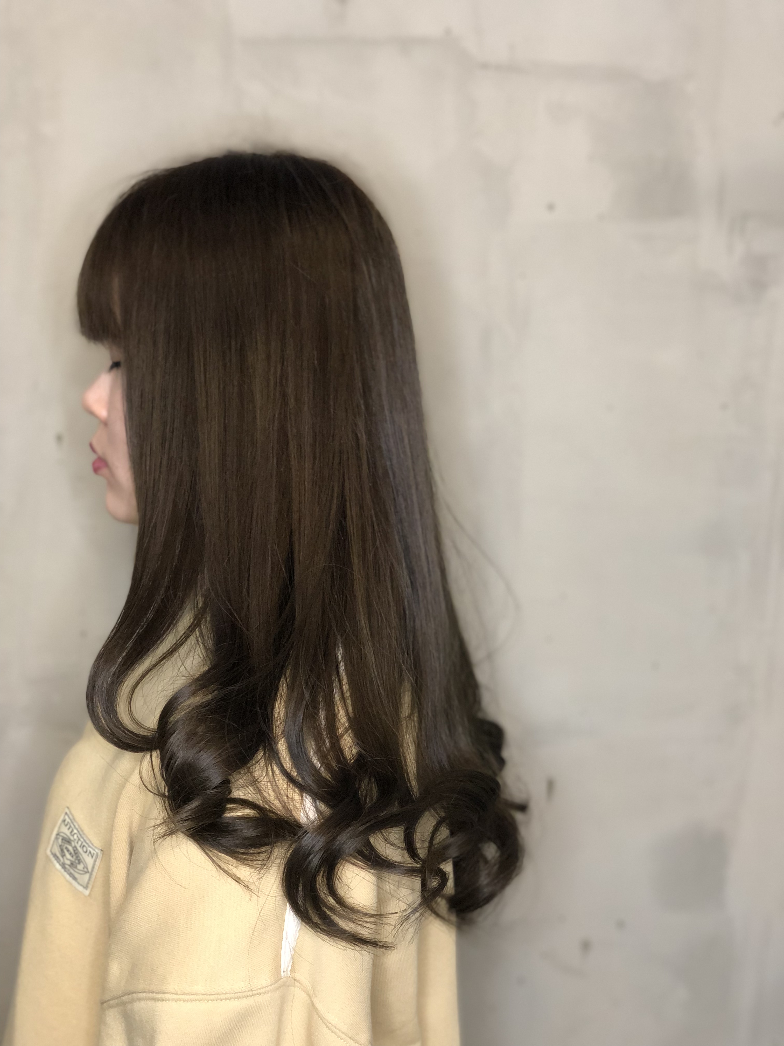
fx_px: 1570
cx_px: 392
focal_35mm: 52
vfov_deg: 36.8
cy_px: 523
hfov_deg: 28.0
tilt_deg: -9.4
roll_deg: -2.9
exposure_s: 1/33
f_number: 2.4
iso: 125
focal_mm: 6
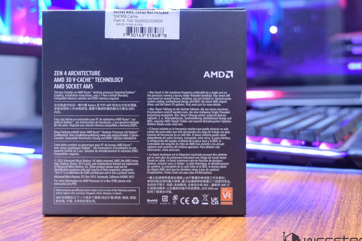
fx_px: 603
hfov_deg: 33.3
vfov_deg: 22.6
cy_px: 98
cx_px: 150
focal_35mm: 60
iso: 1600
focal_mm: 32
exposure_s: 1/8
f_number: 5.6
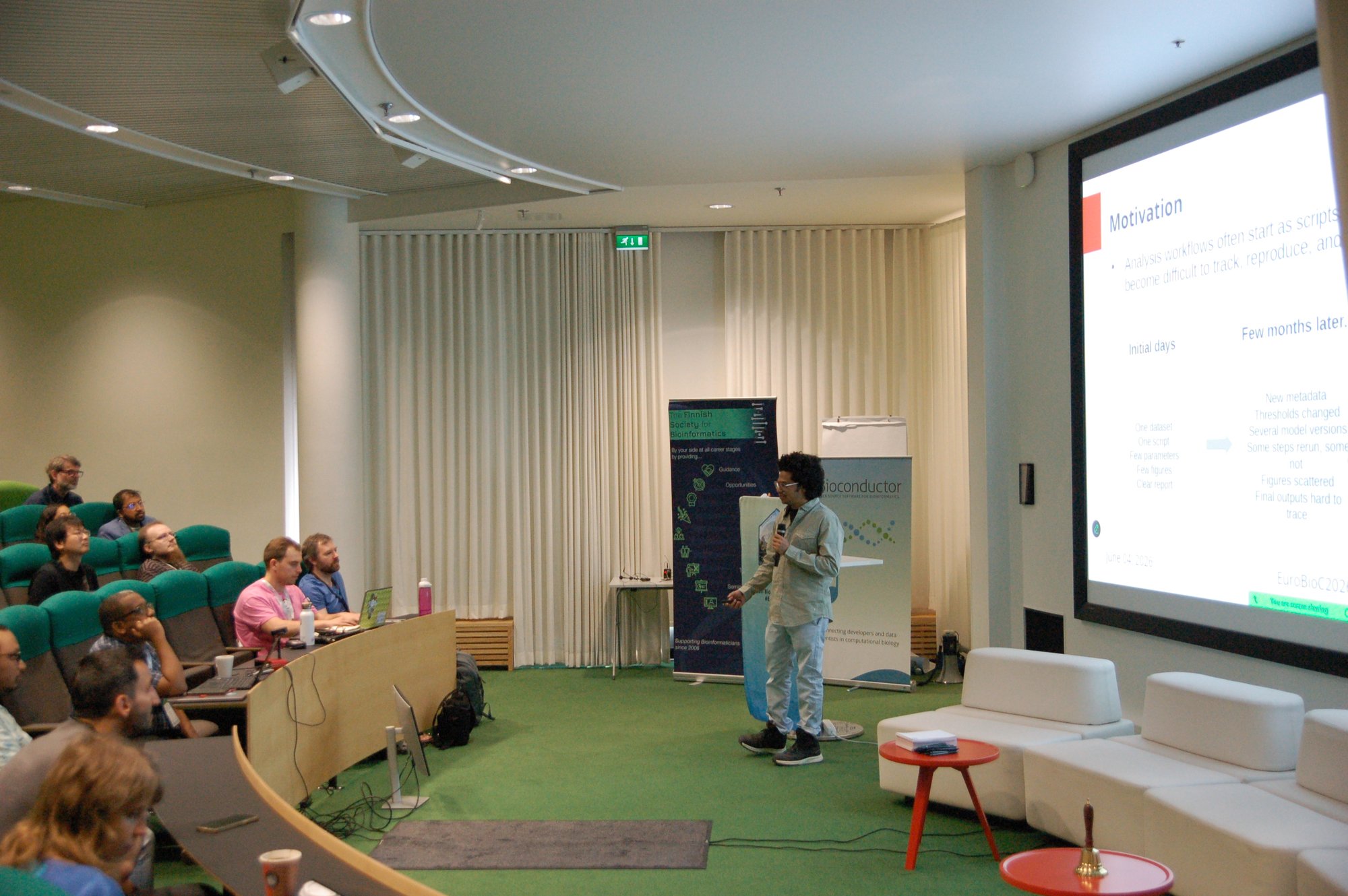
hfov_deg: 48.0
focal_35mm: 40
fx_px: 1515
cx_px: 674
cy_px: 448
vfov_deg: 33.0
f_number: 4
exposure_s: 1/125
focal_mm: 27
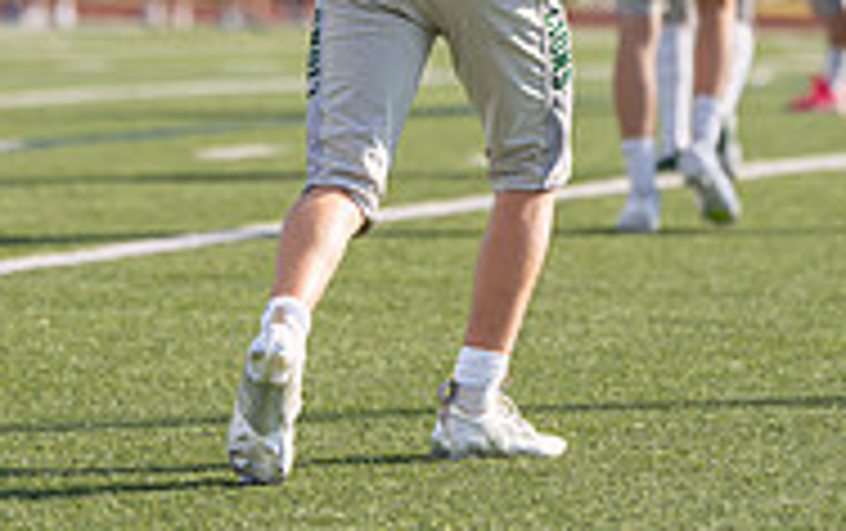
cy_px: -234
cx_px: 468
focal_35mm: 290
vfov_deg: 4.5
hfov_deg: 7.2
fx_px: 6694
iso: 100
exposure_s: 1/2000
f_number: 2.8
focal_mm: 119
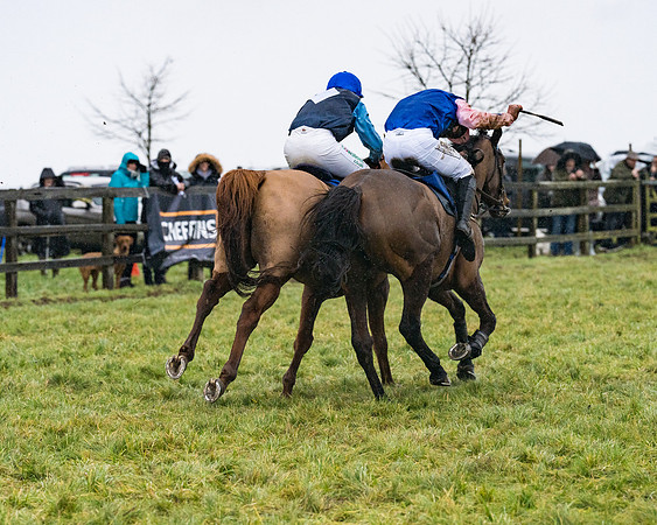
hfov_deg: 11.2
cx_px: 359
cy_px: 244
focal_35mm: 172
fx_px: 3338
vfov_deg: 9.0
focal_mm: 135
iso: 1600
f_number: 4
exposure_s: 1/4000
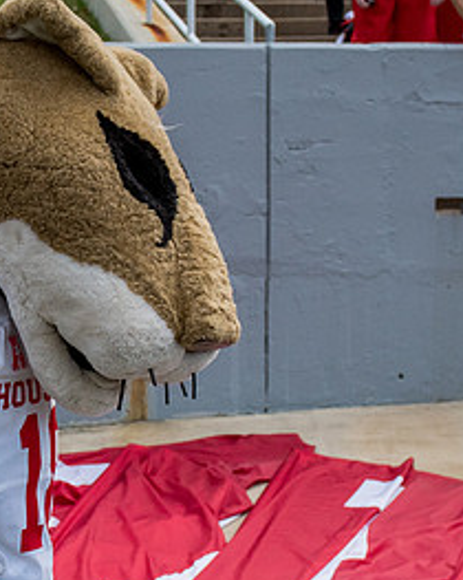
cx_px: 71
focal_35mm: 92
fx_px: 1578
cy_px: 288
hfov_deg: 16.5
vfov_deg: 20.8
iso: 640
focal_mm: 24
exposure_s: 1/8000
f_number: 4
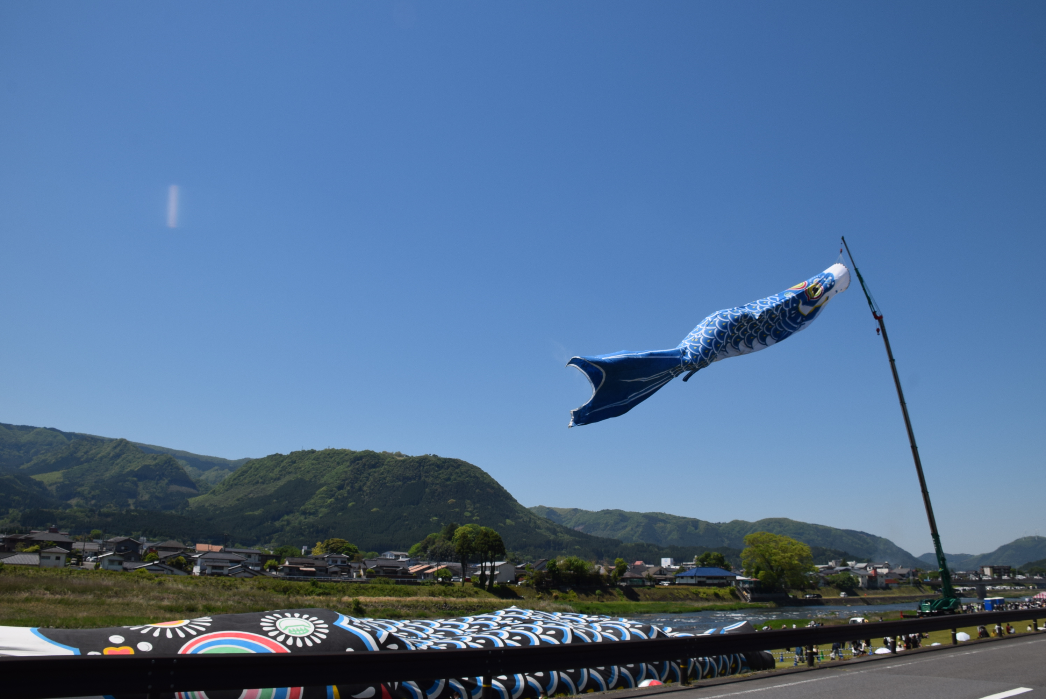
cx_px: 523
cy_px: 350
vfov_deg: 48.0
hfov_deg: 67.3
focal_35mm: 27
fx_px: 785
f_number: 10
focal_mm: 18
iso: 200
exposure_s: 1/400
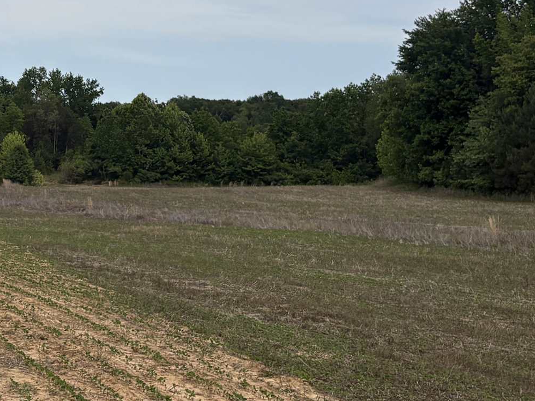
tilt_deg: +6.9
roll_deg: -0.3
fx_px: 1237
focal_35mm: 80
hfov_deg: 23.5
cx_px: 15
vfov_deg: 18.1
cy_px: 29
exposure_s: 1/6329
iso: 50
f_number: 1.6
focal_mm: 5.96
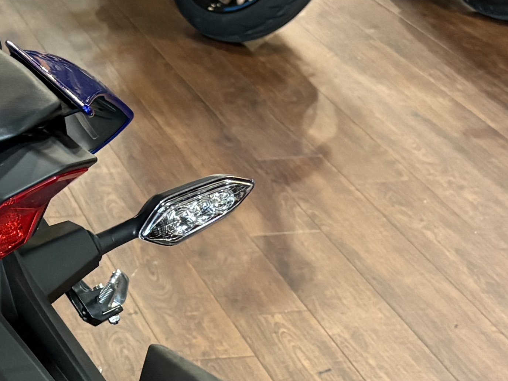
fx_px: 1585
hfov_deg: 17.2
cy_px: 370
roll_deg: +3.9
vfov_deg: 13.5
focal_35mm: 108
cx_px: -142
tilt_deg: -27.8
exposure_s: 1/40
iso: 400
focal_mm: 5.96
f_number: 1.6
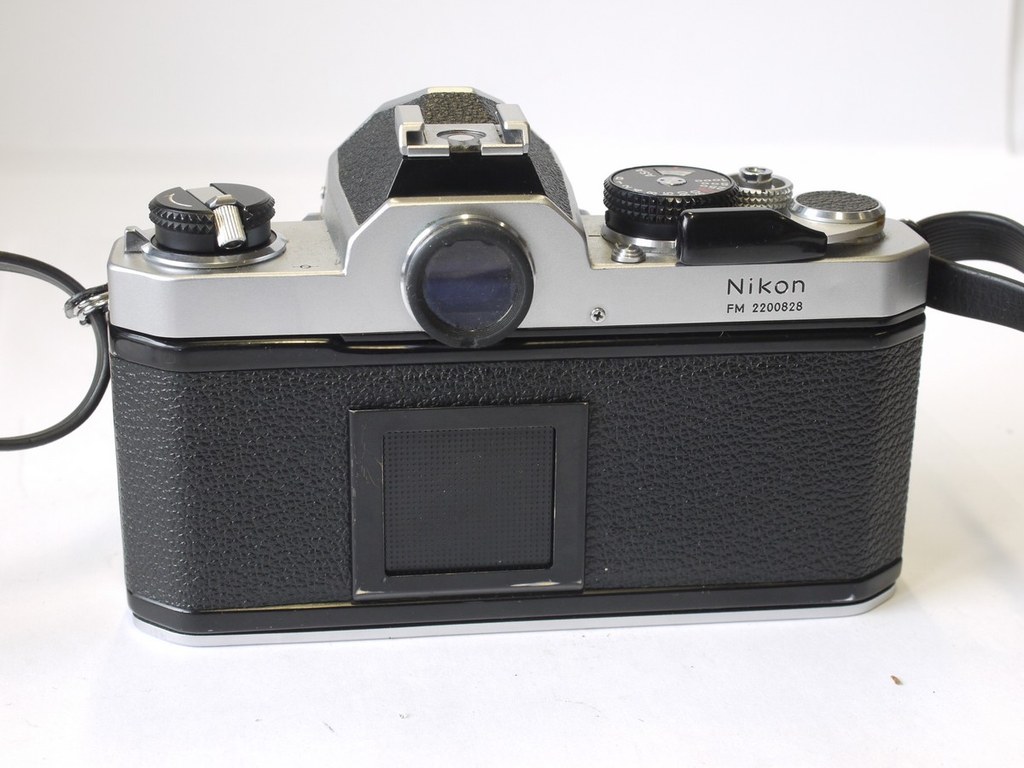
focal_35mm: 60
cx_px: 512
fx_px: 1775
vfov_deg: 24.4
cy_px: 384
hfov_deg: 32.2
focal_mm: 30
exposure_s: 1/30
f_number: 8
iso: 400
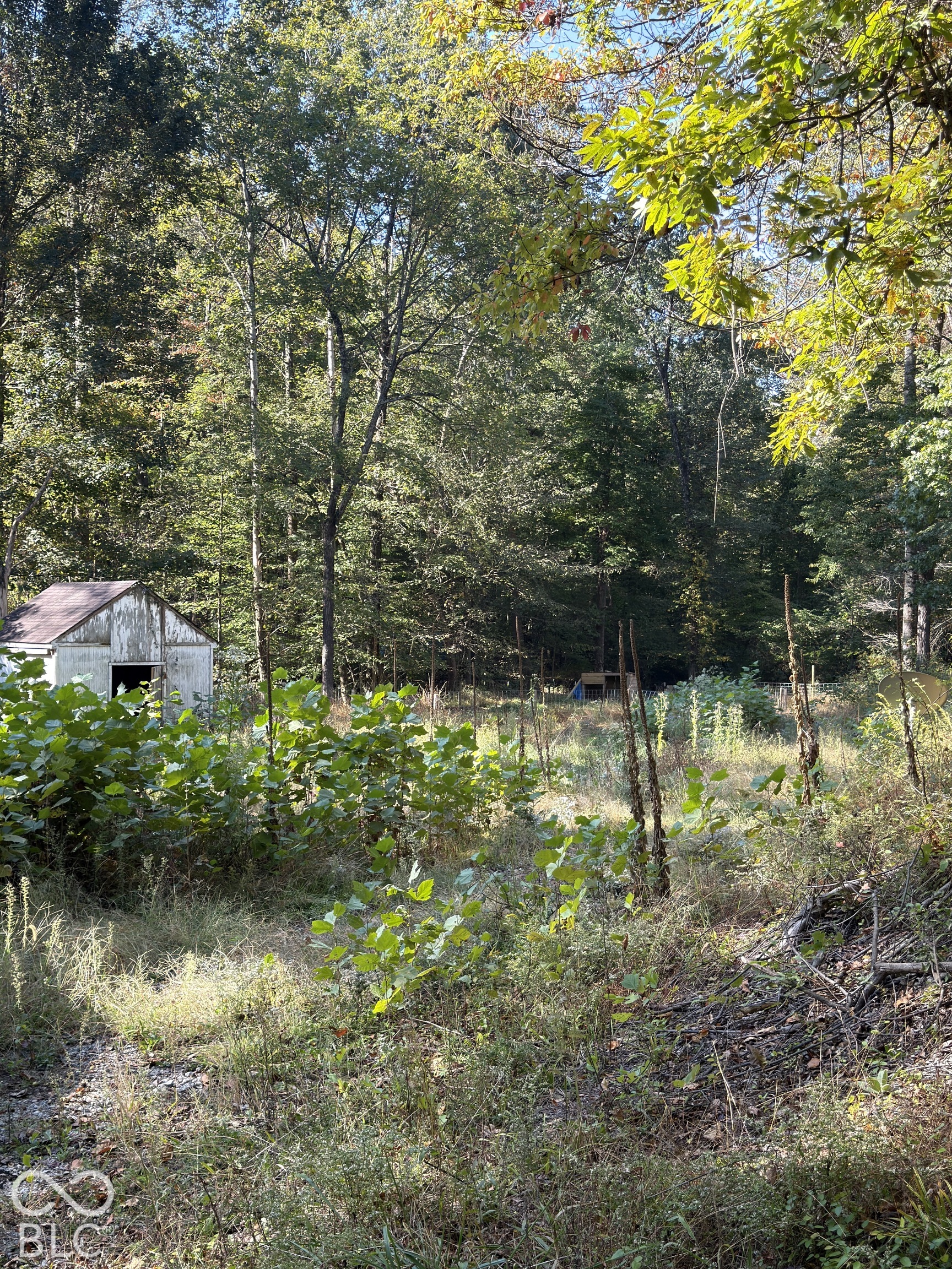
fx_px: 1467
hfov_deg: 36.0
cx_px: 476
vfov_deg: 46.8
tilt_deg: -1.1
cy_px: 634
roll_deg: -1.1
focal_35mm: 40
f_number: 1.78
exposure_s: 1/333
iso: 80
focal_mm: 6.76
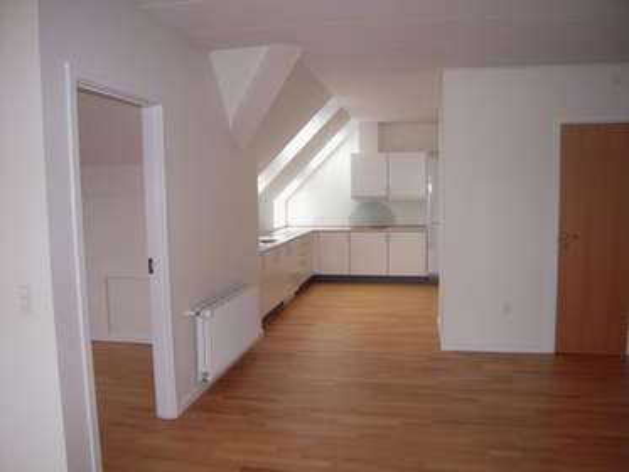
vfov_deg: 49.8
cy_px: 236
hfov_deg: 63.4
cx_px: 314
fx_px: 509
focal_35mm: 28
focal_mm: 5
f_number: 2.7
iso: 160
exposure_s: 1/40
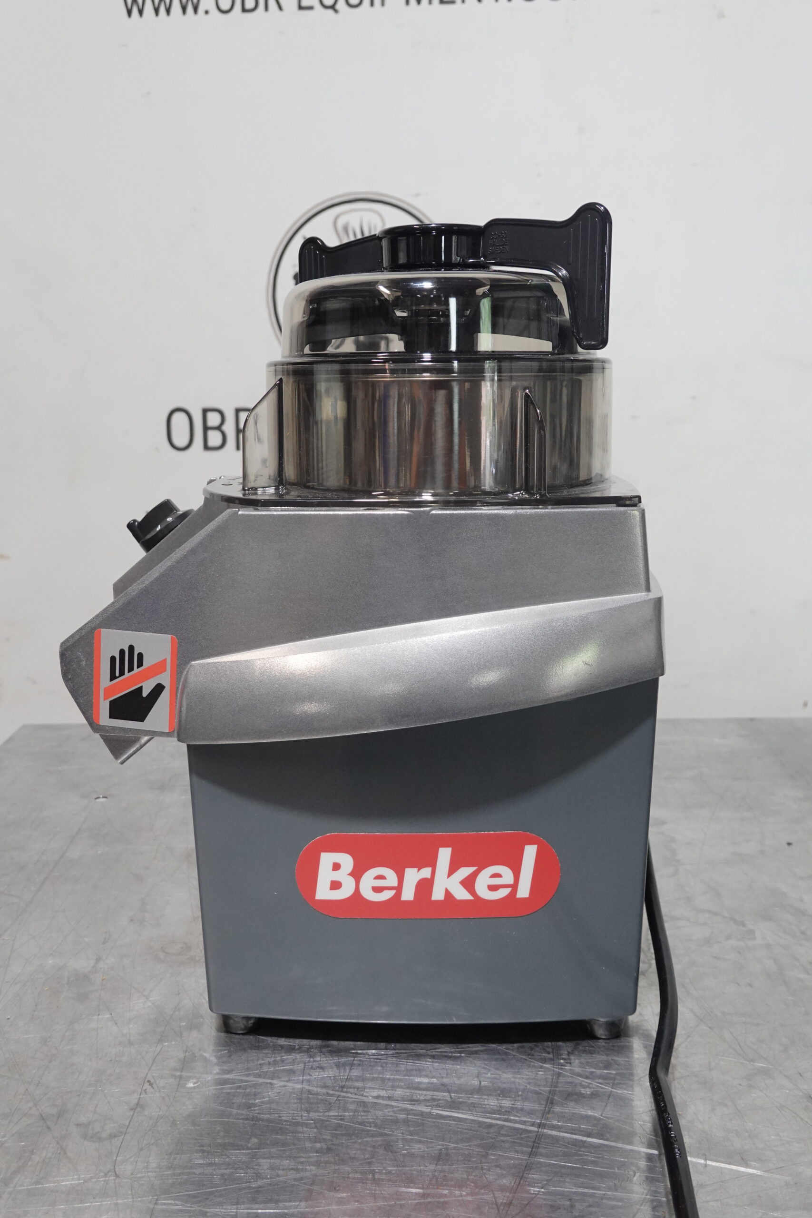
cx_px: 406
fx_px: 1116
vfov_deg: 57.2
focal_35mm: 33
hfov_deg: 40.0
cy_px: 609
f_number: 3.5
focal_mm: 12.25
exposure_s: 1/40
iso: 640
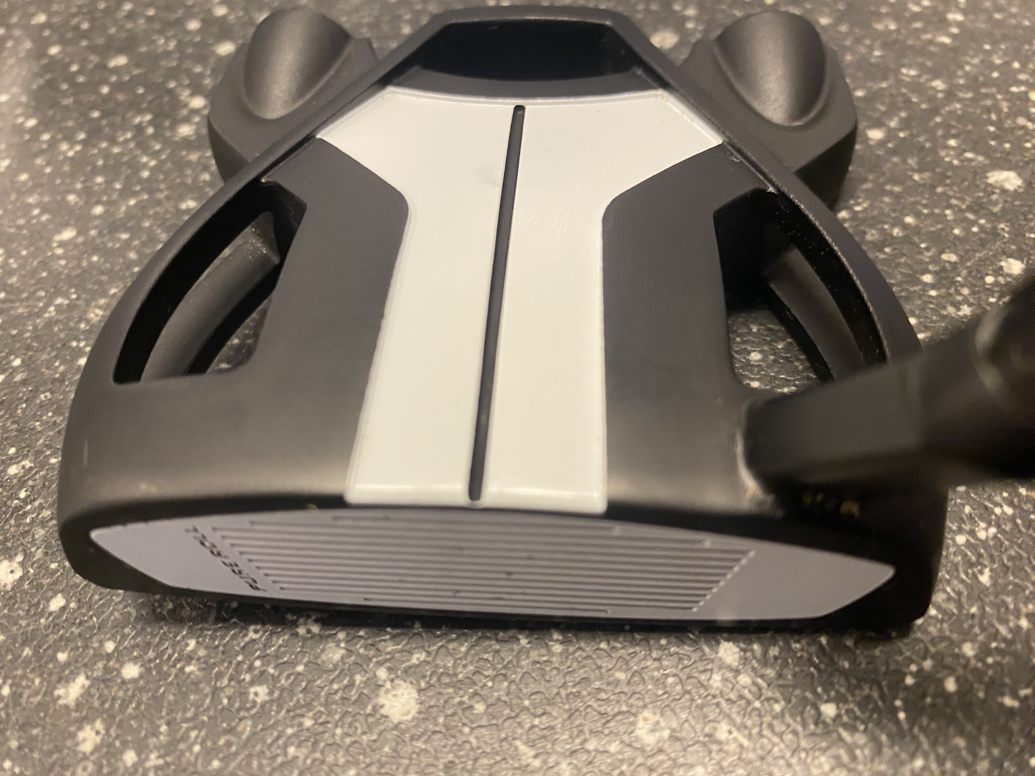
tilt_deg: -51.1
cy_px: 388
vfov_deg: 54.9
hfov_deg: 69.4
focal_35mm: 25
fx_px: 747
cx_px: 518
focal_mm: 4.25
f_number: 1.8
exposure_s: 1/50
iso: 200
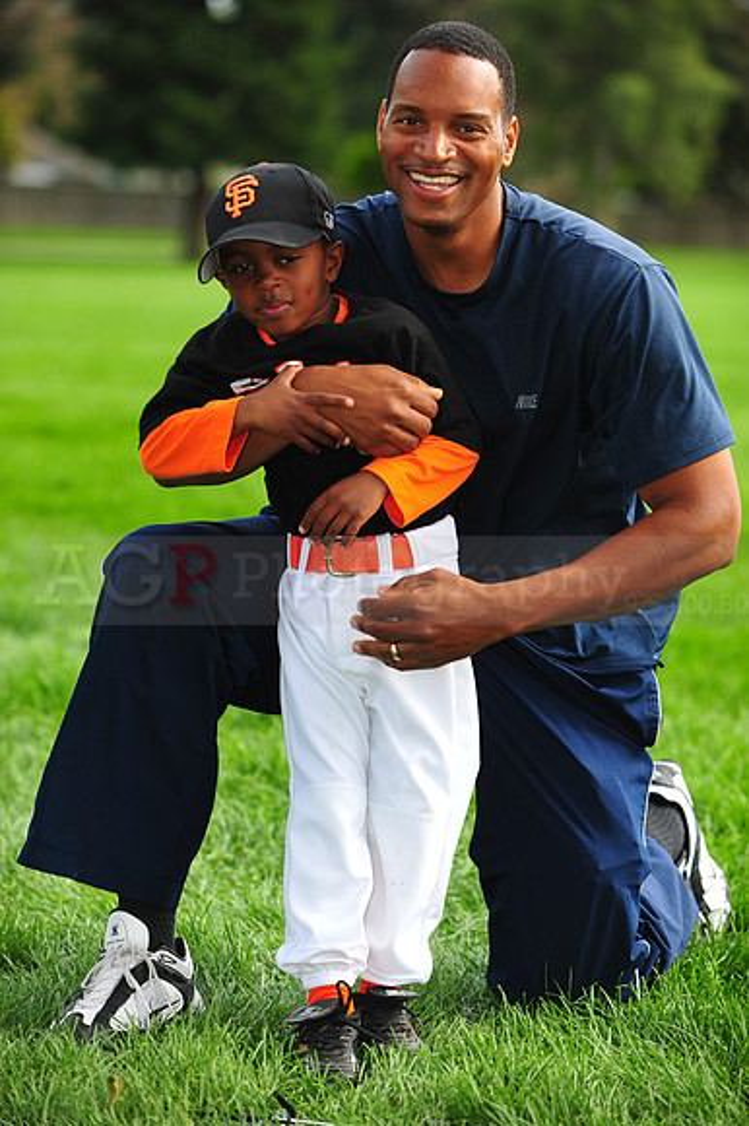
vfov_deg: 12.5
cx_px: 374
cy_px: 563
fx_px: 5155
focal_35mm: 165
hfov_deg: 8.3
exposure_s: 1/1250
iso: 400
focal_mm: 165
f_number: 4
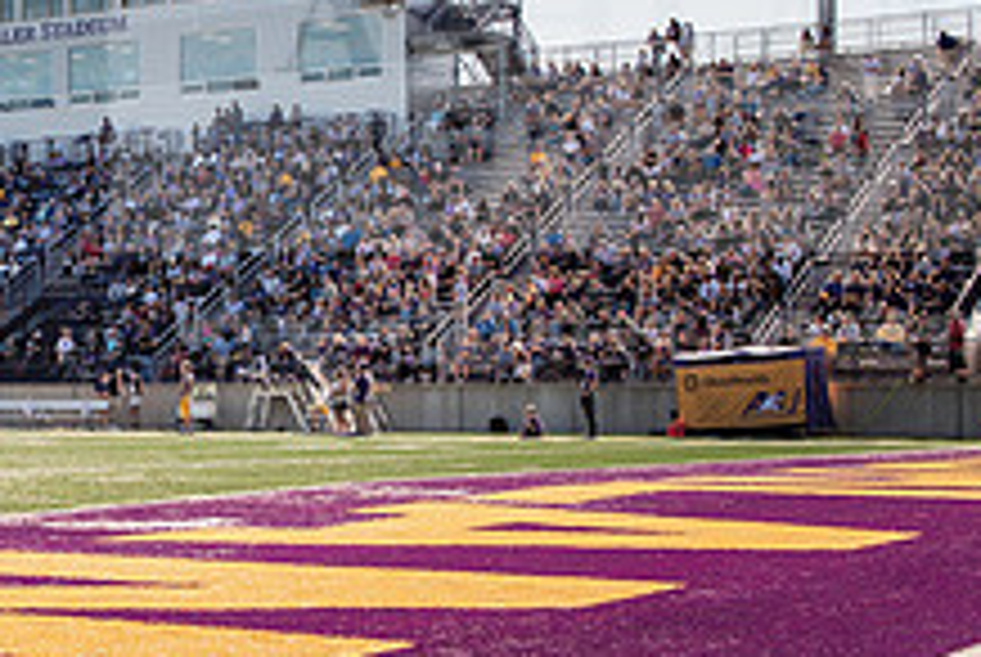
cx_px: -27
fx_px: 2319
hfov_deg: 22.8
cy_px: 421
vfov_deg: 16.1
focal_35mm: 85
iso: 125
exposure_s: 1/320
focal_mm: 32
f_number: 5.6
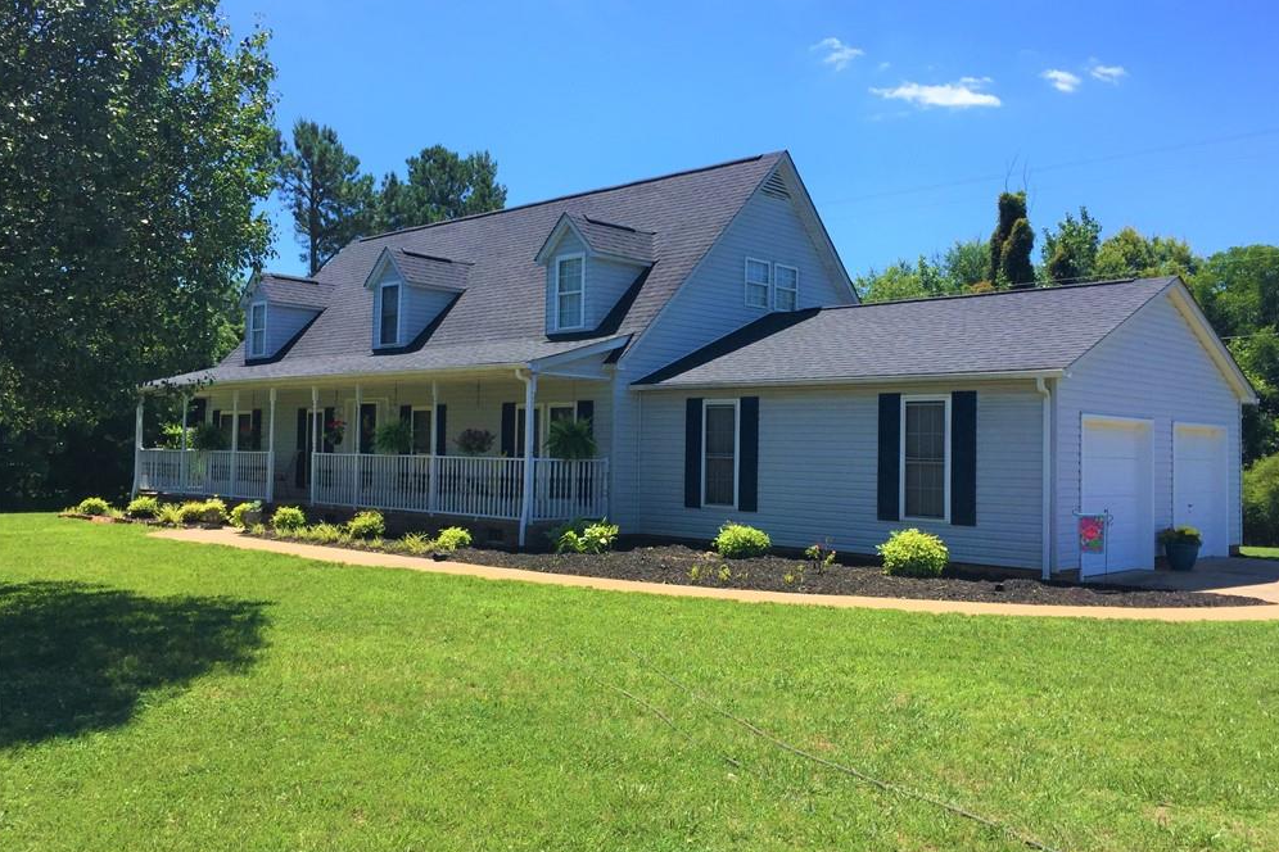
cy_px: 411
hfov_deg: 60.3
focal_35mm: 31
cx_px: 651
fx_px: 1101
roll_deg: -2.6
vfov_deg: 42.3
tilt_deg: -2.0
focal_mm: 4.15
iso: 32
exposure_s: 1/1799
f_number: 2.2
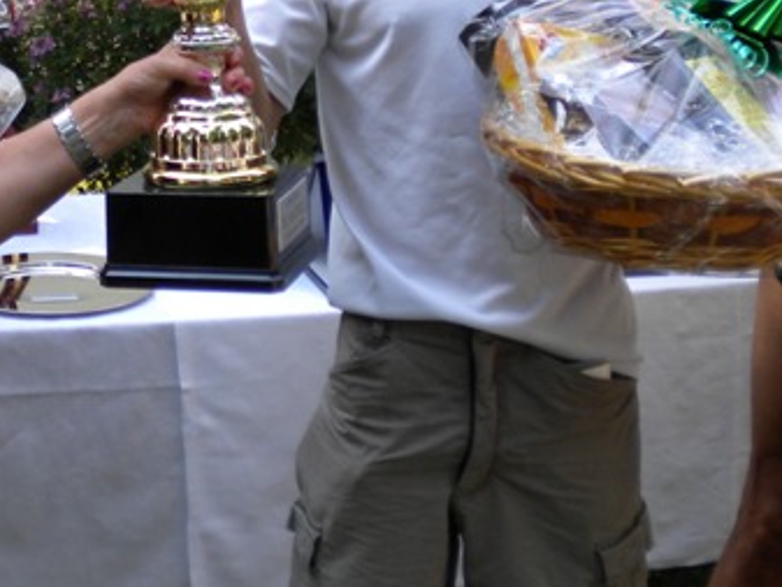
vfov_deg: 17.2
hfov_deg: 22.7
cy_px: -46
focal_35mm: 83
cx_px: 16
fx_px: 1876
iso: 80
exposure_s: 1/245
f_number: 3.1
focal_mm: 6.3
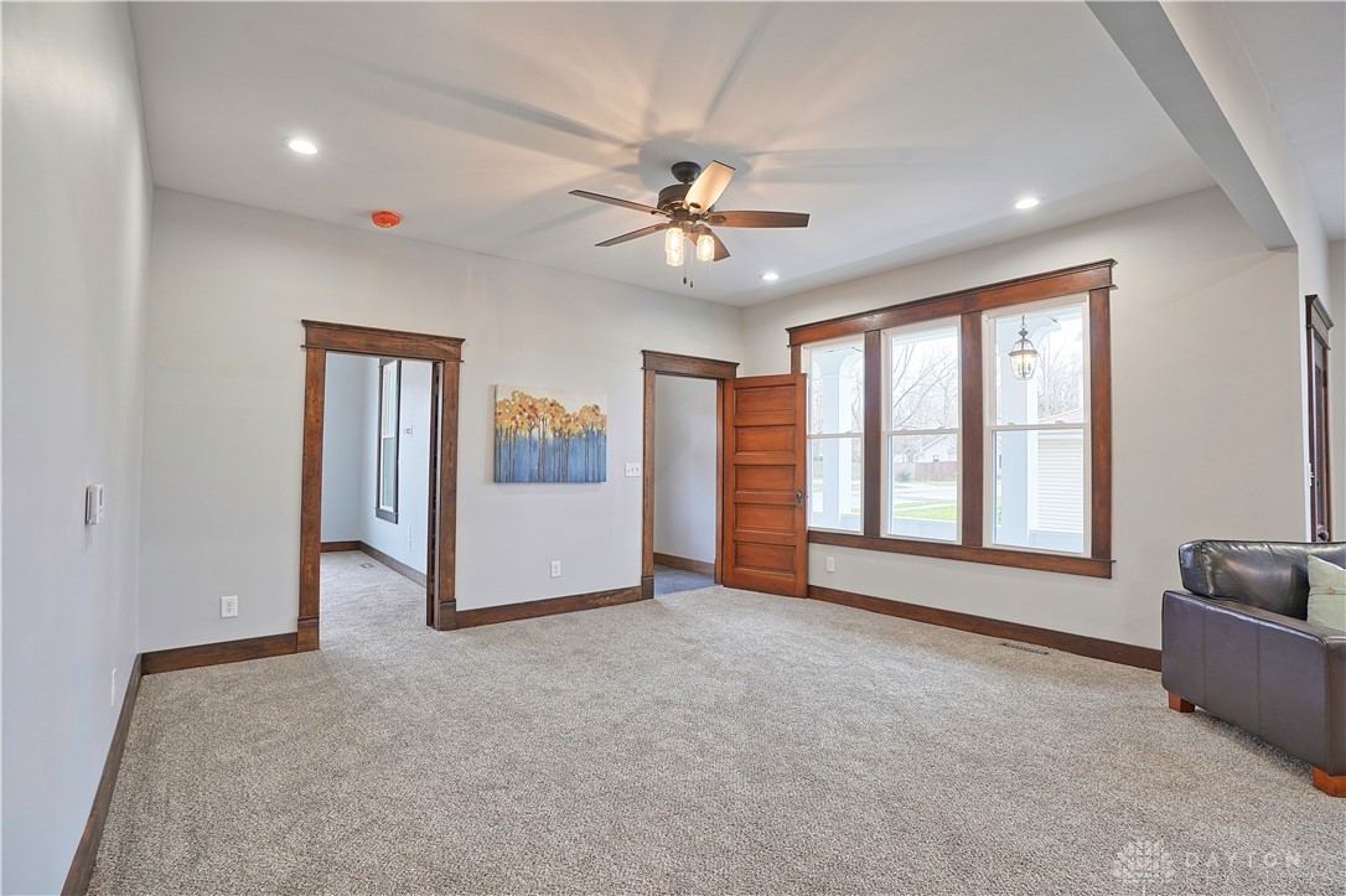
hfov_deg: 96.8
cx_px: 673
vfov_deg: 73.7
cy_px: 448
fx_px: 598
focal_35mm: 16
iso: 400
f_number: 7.1
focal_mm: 16
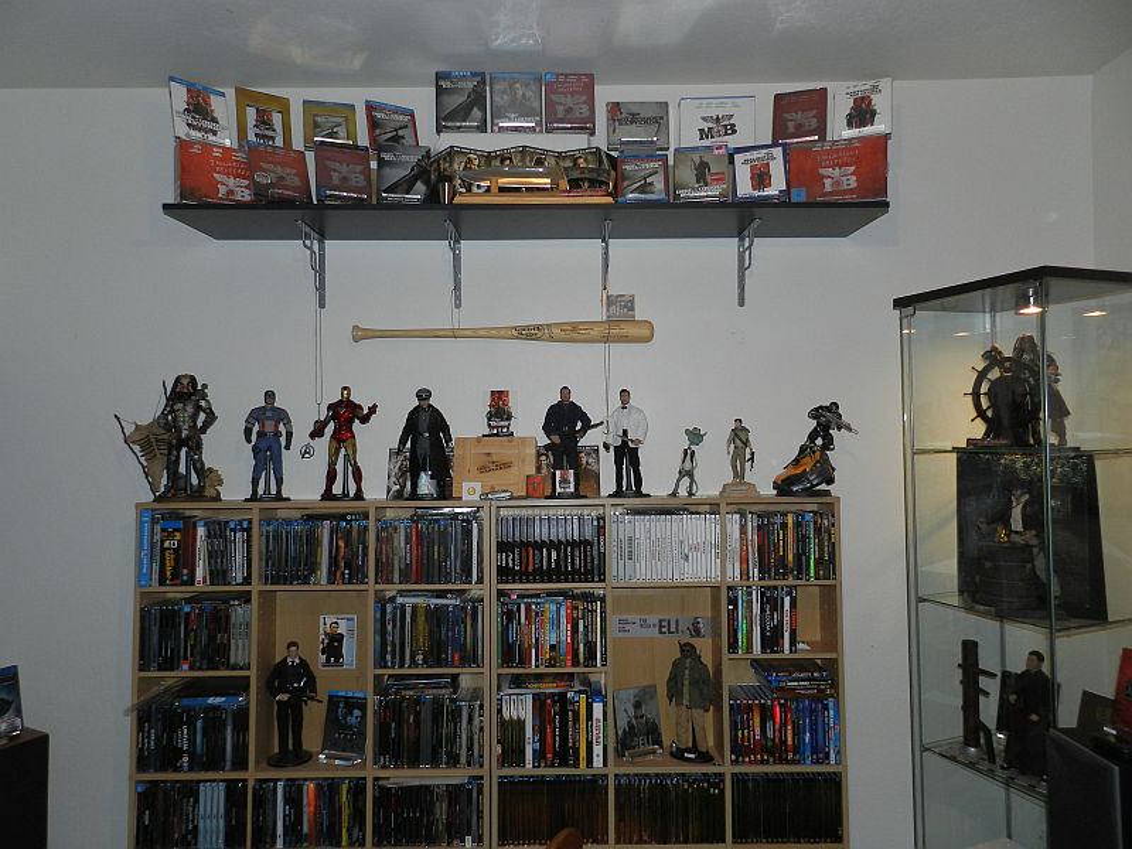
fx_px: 752
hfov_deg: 73.9
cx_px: 566
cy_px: 424
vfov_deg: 58.9
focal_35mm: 23
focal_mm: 4
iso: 200
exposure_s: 1/30
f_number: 3.4
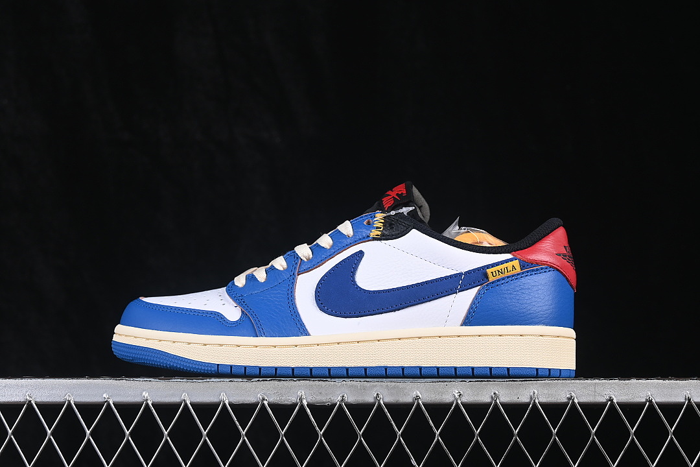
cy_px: 234
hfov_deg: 27.0
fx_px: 1458
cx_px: 350
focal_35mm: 75
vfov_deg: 18.2
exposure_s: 1/80
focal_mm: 50
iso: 160
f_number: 8
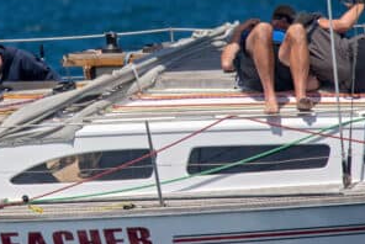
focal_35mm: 1555
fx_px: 15781
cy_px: 39
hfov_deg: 1.3
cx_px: 23
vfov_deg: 0.9
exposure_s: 1/800
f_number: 13
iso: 250
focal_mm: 600
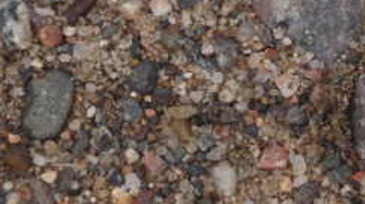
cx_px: 501
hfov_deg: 3.7
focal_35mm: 587
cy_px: -112
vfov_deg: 2.1
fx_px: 5676
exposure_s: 1/160
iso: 160
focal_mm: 90
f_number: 5.6
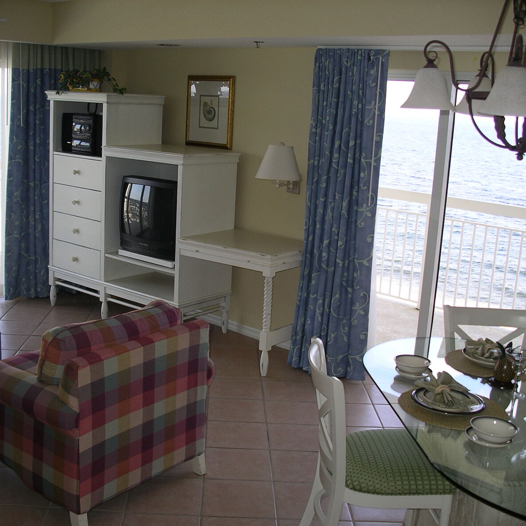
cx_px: 224
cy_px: 264
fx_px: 756
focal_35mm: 44
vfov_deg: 38.3
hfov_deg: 38.3
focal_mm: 7.8
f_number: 2.8
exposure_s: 1/97
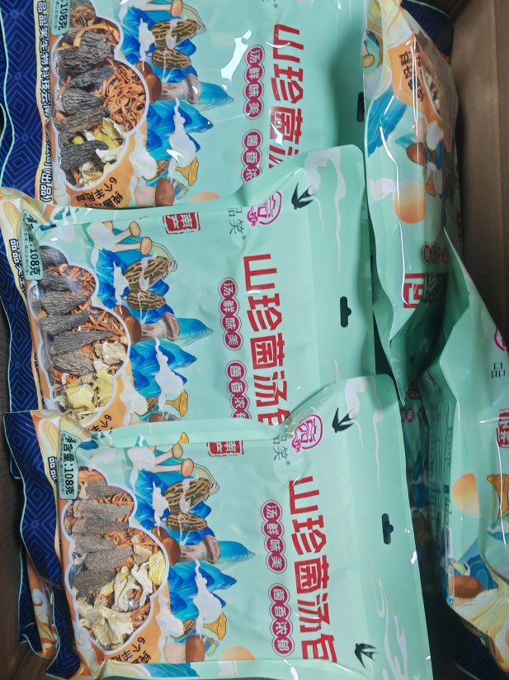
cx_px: 252
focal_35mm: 35
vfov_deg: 52.4
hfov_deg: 40.7
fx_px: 686
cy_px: 399
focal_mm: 7.62
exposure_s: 1/50
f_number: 1.6
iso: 640
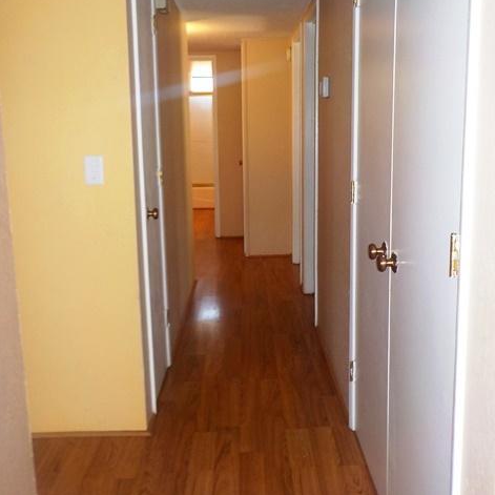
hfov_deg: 46.0
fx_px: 582
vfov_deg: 45.9
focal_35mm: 36
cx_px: 251
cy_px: 205
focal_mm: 4.1
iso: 200
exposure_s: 1/30
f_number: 3.3
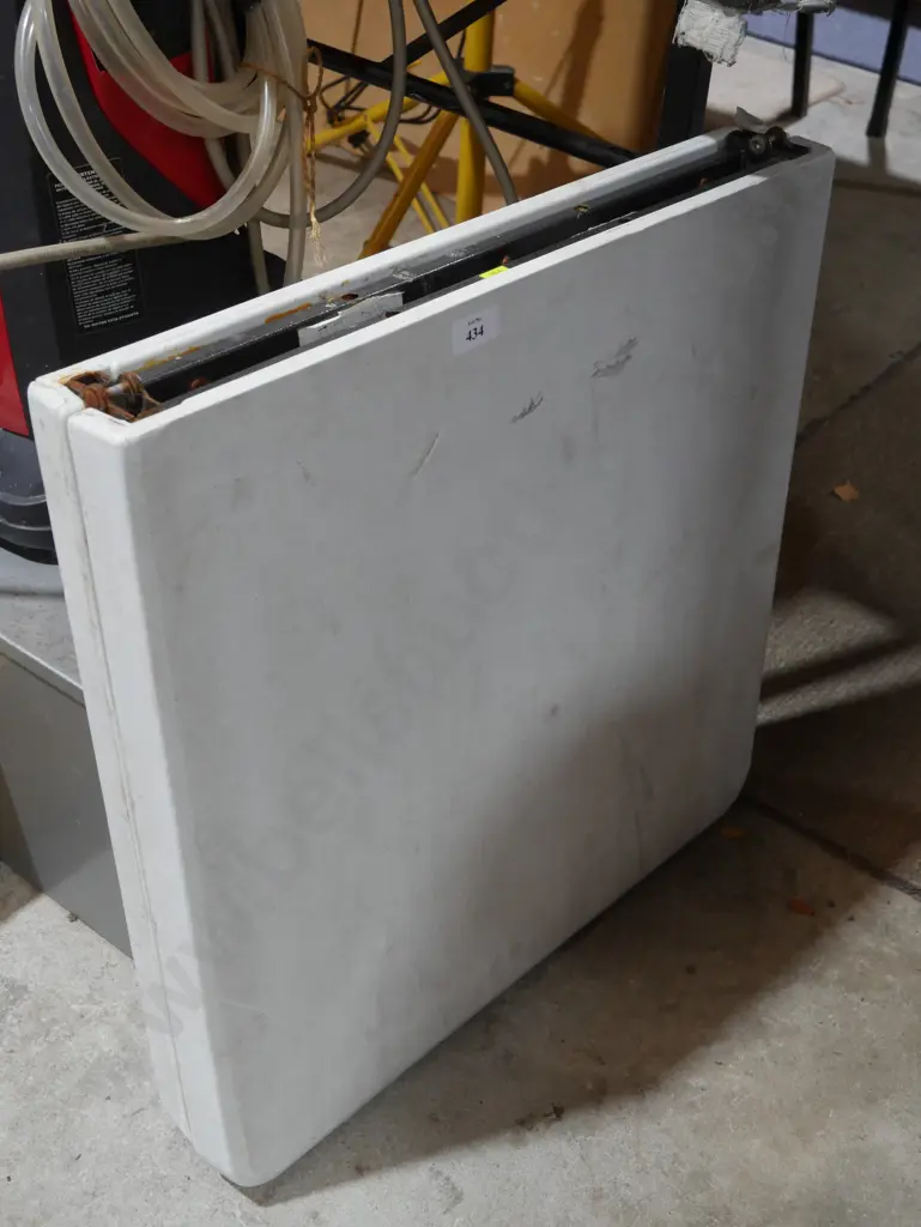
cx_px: 460
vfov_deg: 42.9
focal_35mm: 44
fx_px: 1560
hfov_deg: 32.9
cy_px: 614
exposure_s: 1/60
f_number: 4.7
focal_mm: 22
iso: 640
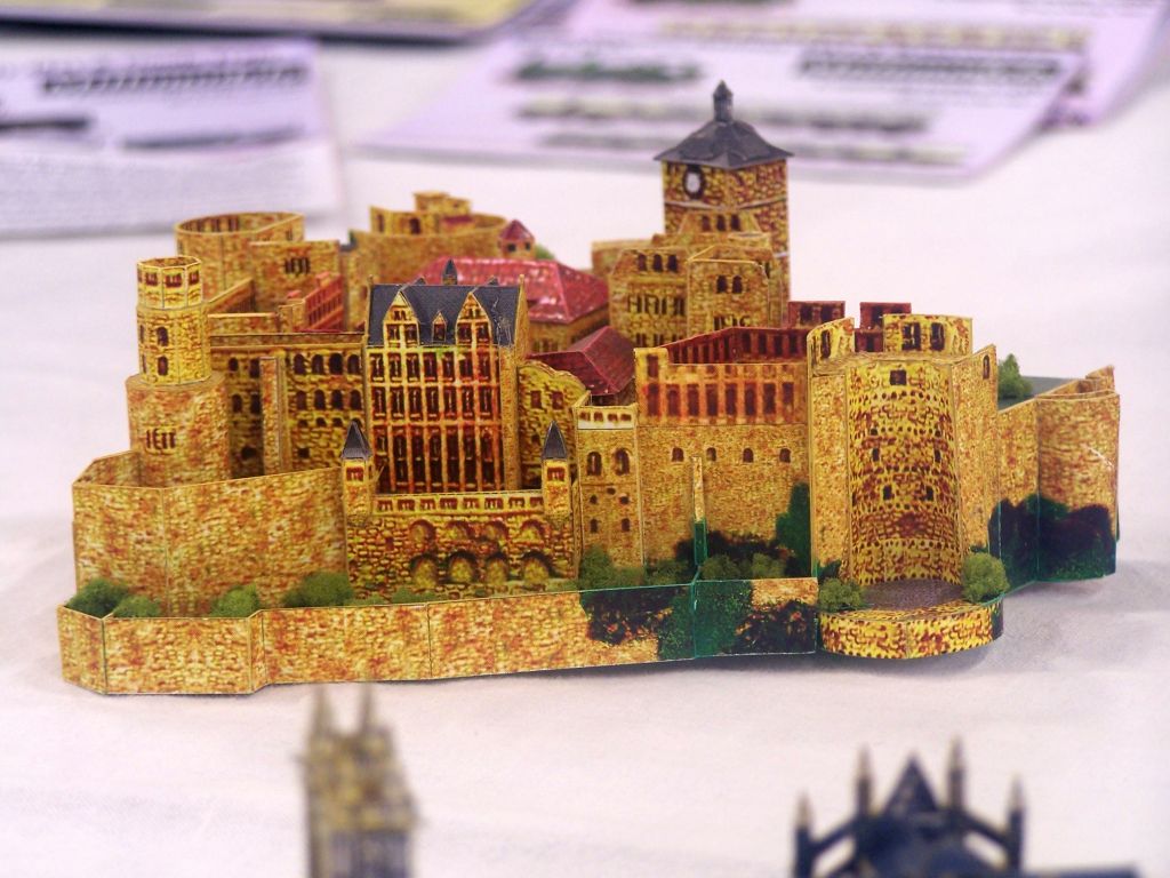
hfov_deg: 12.4
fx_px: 5374
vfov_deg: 9.3
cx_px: 585
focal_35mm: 159
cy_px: 439
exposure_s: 1/4
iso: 80
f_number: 3.2
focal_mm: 26.4
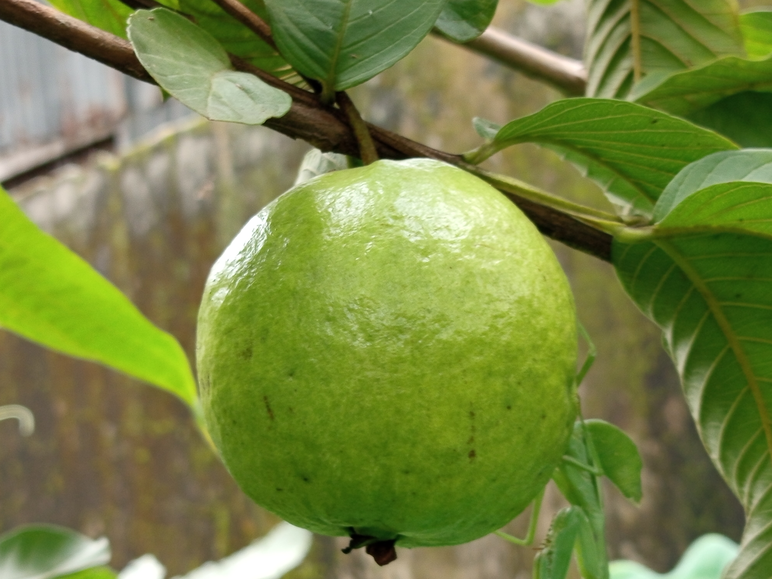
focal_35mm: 88
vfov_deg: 16.8
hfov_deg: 22.3
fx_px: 1963
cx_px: 386
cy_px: 290
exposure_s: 1/99.9
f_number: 1.7
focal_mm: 5.24
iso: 94
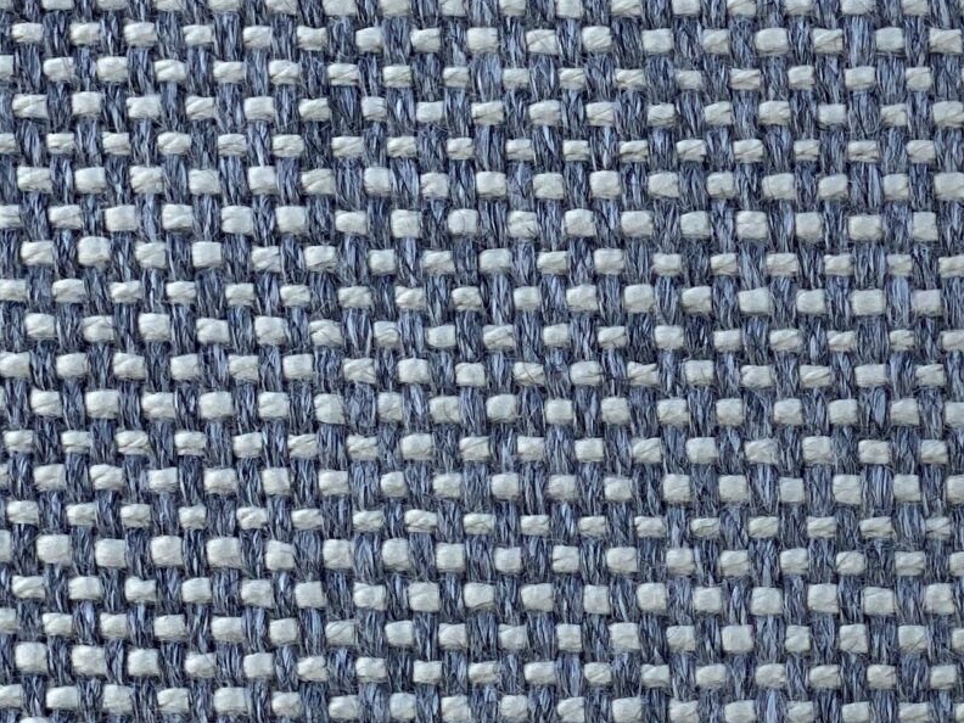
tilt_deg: -28.1
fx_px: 4679
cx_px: 1148
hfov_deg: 11.5
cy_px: 969
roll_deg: +0.2
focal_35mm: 168
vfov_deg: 8.7
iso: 20
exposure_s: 1/716
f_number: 2
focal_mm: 6
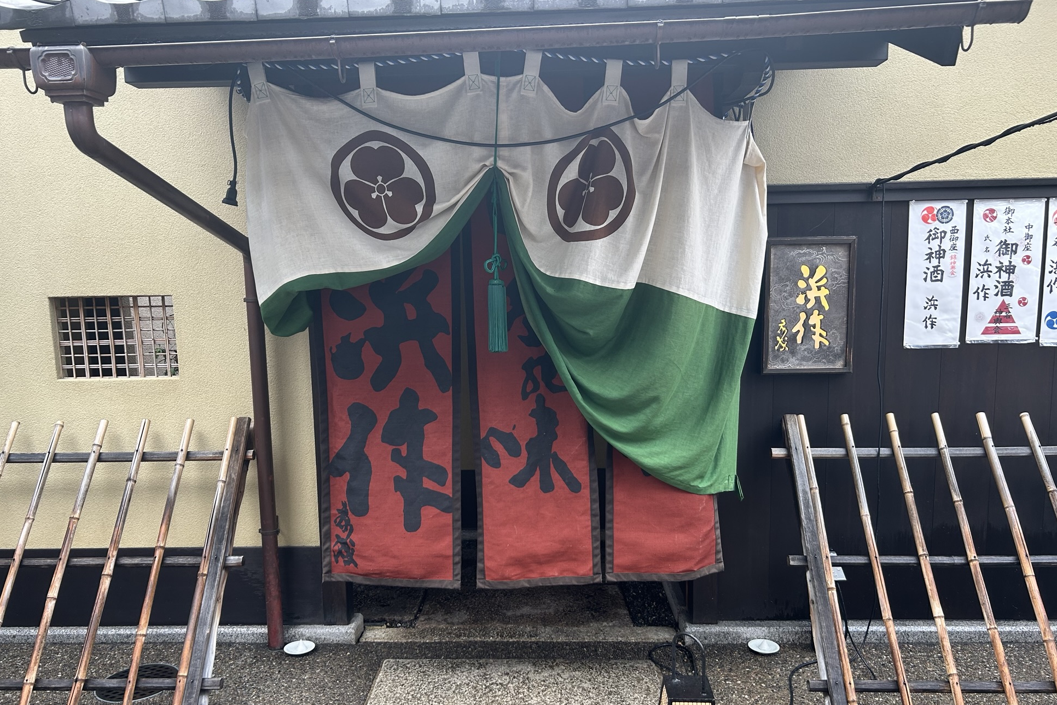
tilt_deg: -9.0
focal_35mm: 28
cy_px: 388
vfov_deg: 46.3
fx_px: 822
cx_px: 520
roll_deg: +1.1
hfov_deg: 65.5
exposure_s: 1/121
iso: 64
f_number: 1.5
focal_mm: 5.7
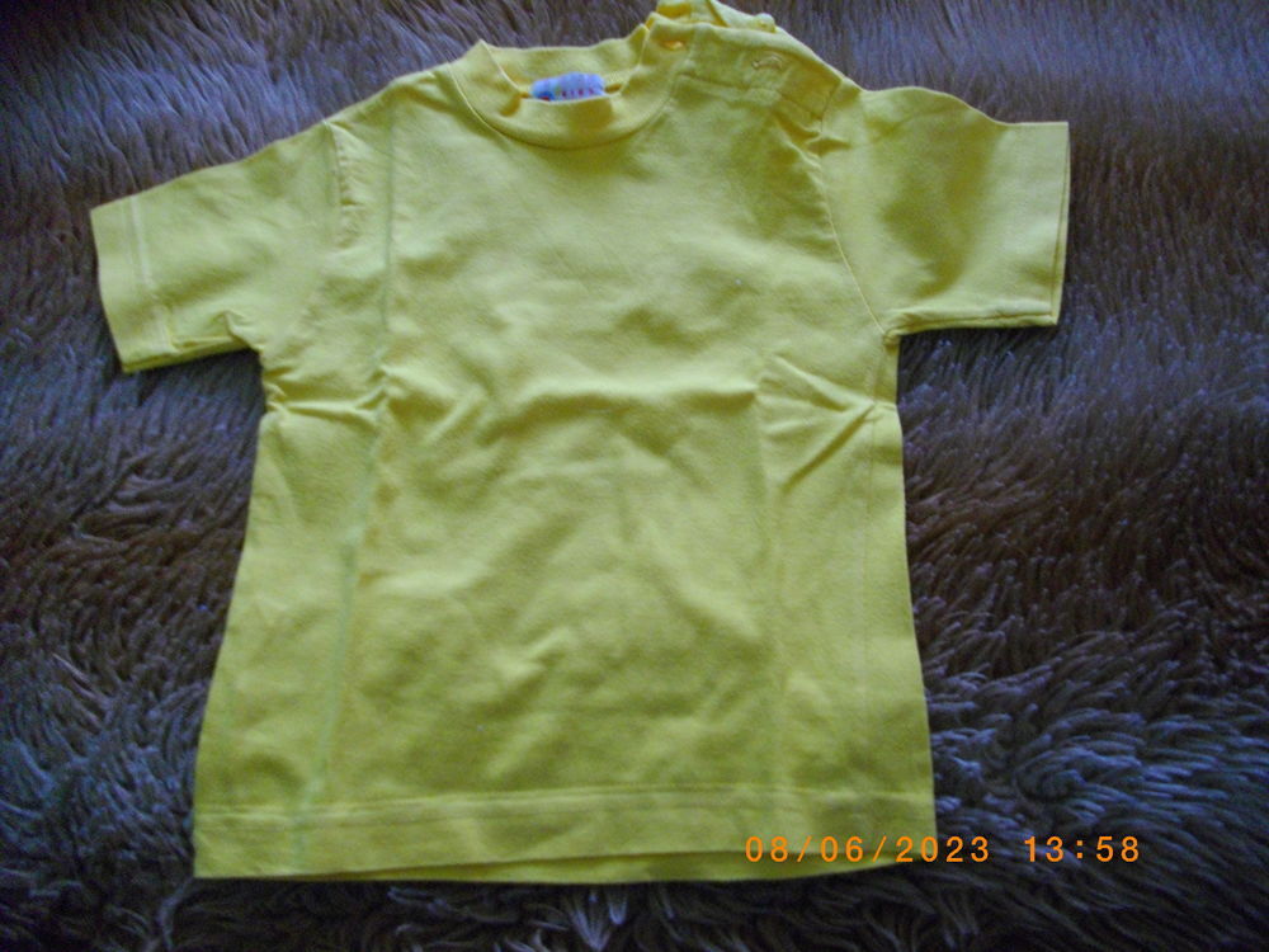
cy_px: 476
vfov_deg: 44.2
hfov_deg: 56.8
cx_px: 634
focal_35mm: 32
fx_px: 1173
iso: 393
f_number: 2.9
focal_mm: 5.7
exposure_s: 1/50
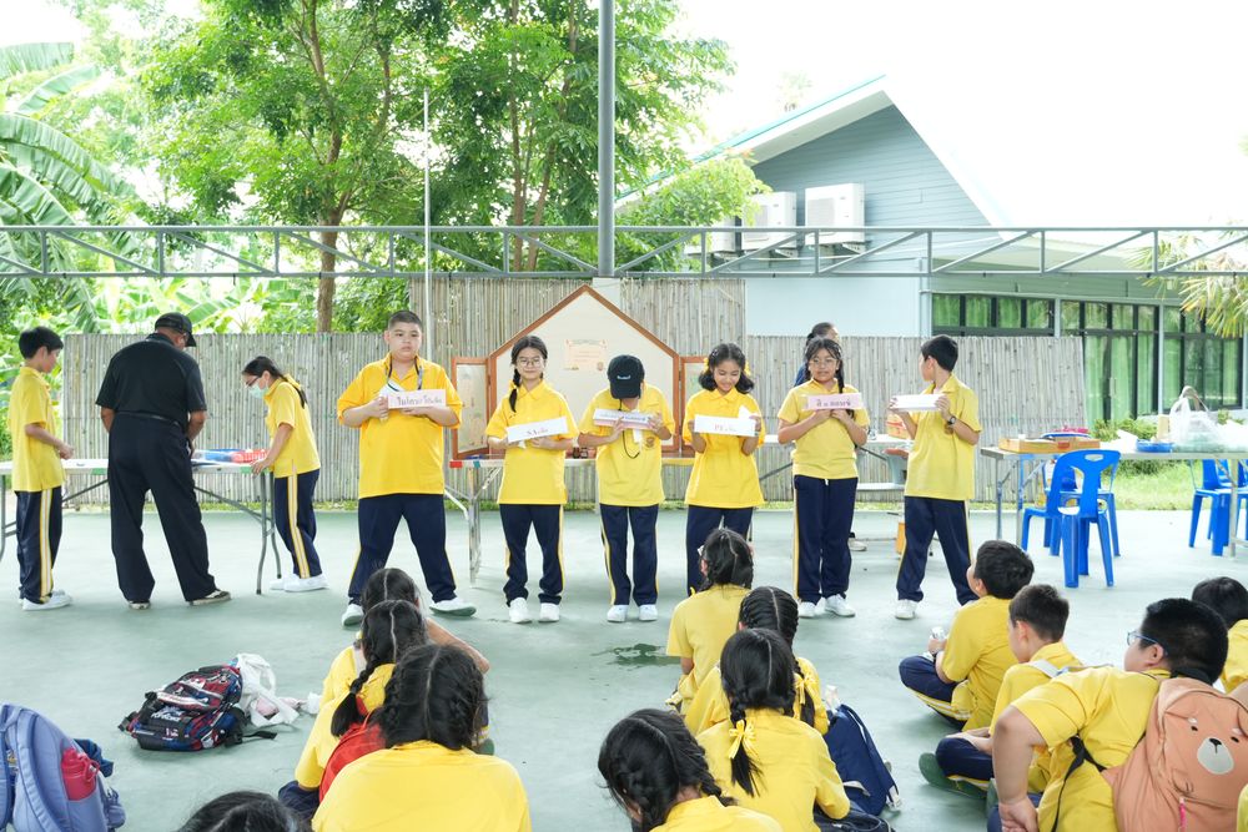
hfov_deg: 51.3
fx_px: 1300
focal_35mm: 38
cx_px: 624
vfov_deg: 35.5
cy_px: 416
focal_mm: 25
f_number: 4
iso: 800
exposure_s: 1/160
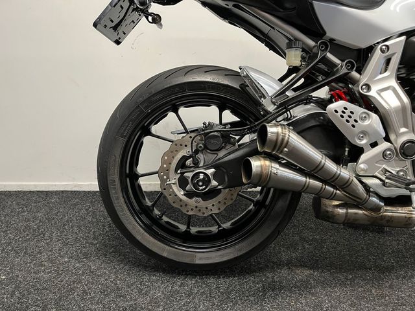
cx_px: 208
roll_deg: -0.3
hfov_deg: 67.3
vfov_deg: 53.1
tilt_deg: -16.4
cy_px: 156
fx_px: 312
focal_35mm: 26
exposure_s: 1/50
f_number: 1.6
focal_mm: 5.1
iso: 160
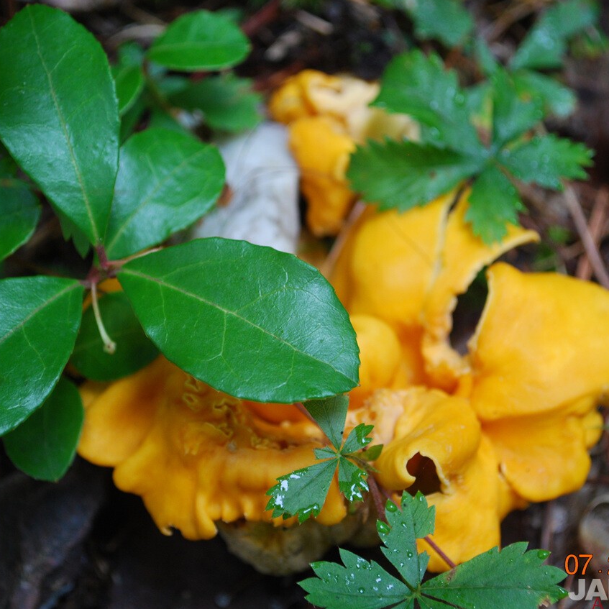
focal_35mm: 81
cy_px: 303
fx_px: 1612
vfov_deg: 21.4
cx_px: 334
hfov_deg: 21.4
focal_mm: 42
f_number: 5.3
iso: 400
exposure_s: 1/20
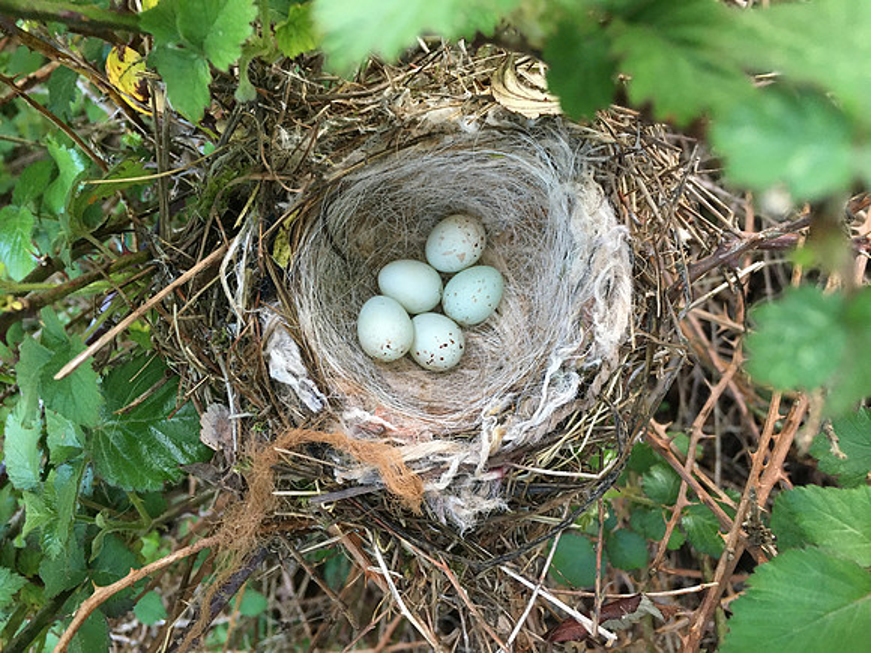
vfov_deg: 48.2
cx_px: 436
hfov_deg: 61.7
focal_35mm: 29
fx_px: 730
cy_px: 326
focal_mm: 4.15
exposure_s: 1/20
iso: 200
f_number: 2.2
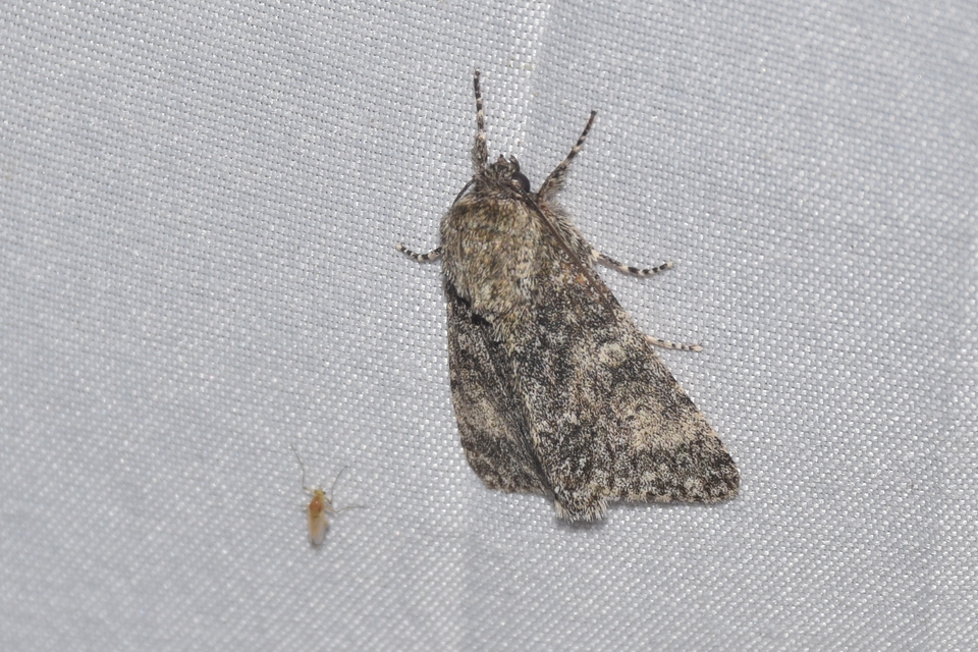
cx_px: 489
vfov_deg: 6.5
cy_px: 326
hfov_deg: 9.8
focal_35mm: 210
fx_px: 5705
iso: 100
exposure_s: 1/160
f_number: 13
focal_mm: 140
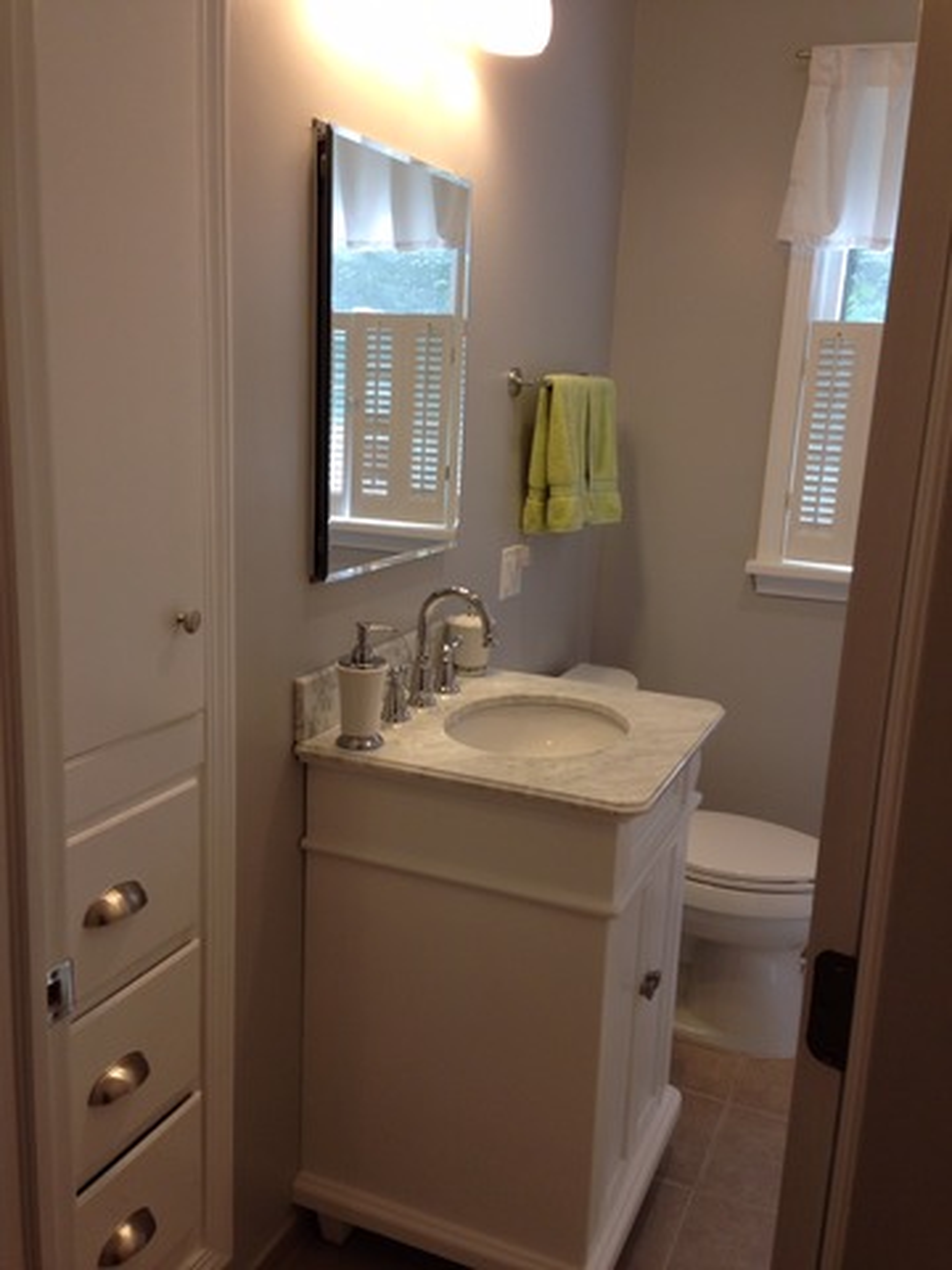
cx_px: 476
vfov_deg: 55.4
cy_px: 635
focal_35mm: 33
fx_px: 1210
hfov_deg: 42.9
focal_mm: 4.12
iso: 64
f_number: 2.4
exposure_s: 1/60
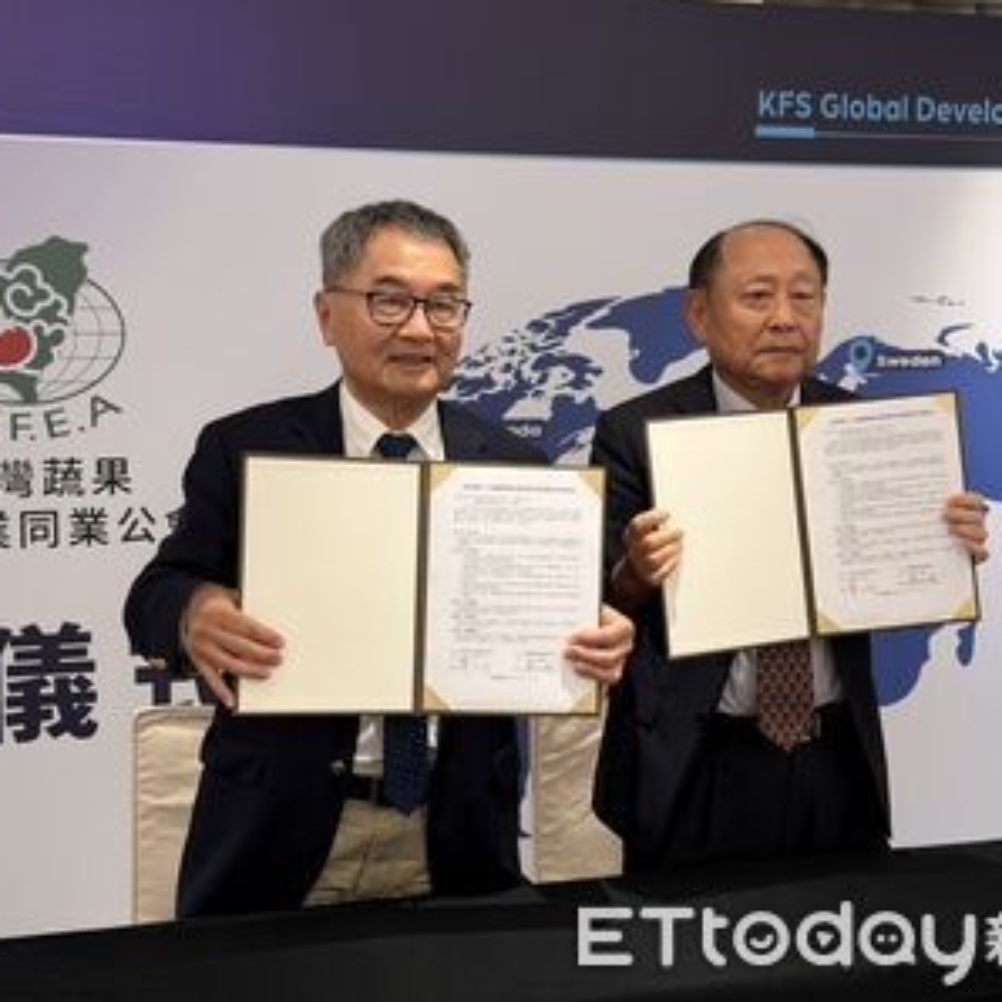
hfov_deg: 30.0
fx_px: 1867
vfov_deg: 30.0
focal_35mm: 57
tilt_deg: -5.0
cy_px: 501
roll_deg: +0.2
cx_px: 518
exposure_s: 1/60
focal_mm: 6.76
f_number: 1.78
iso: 100
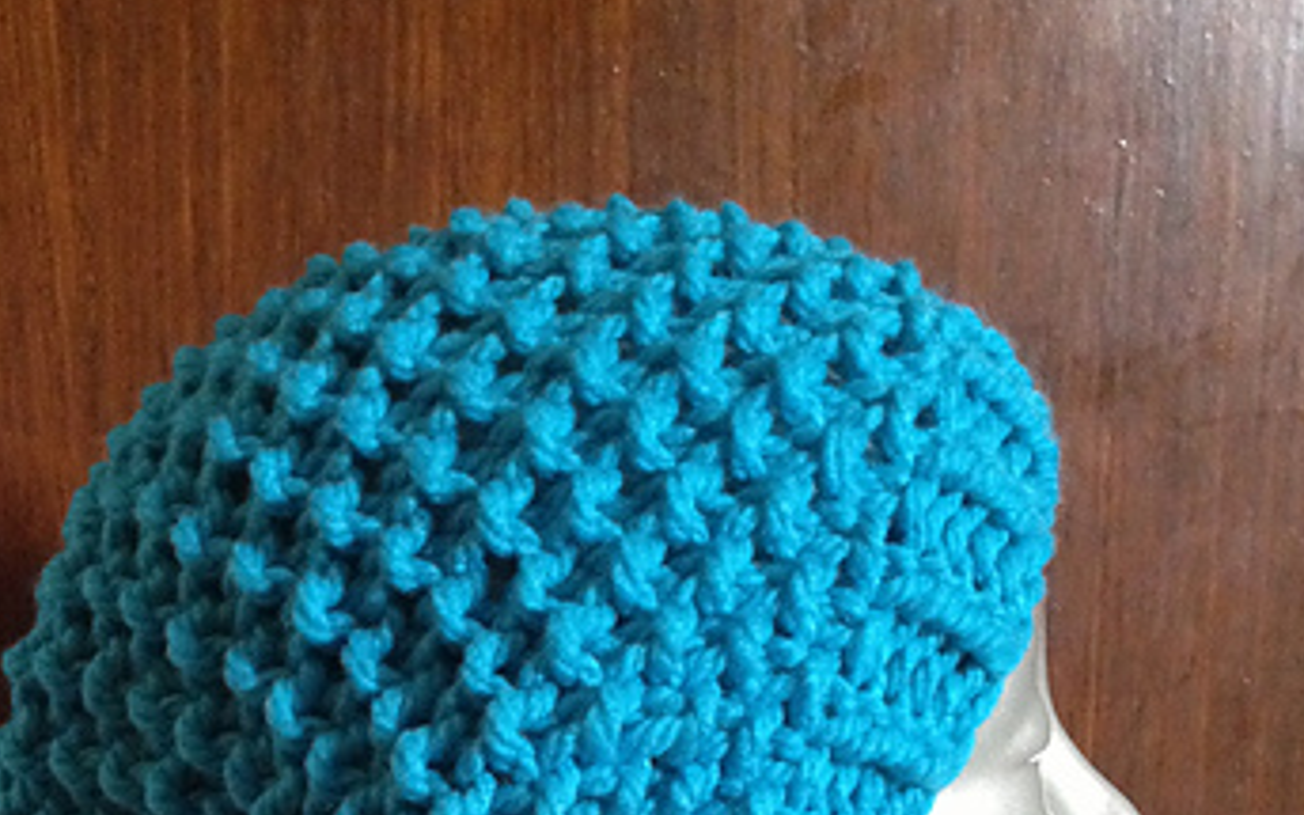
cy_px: 1069
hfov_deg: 29.7
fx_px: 2452
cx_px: 546
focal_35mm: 69
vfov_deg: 17.6
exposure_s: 1/15
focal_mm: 4.28
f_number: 2.4
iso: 400
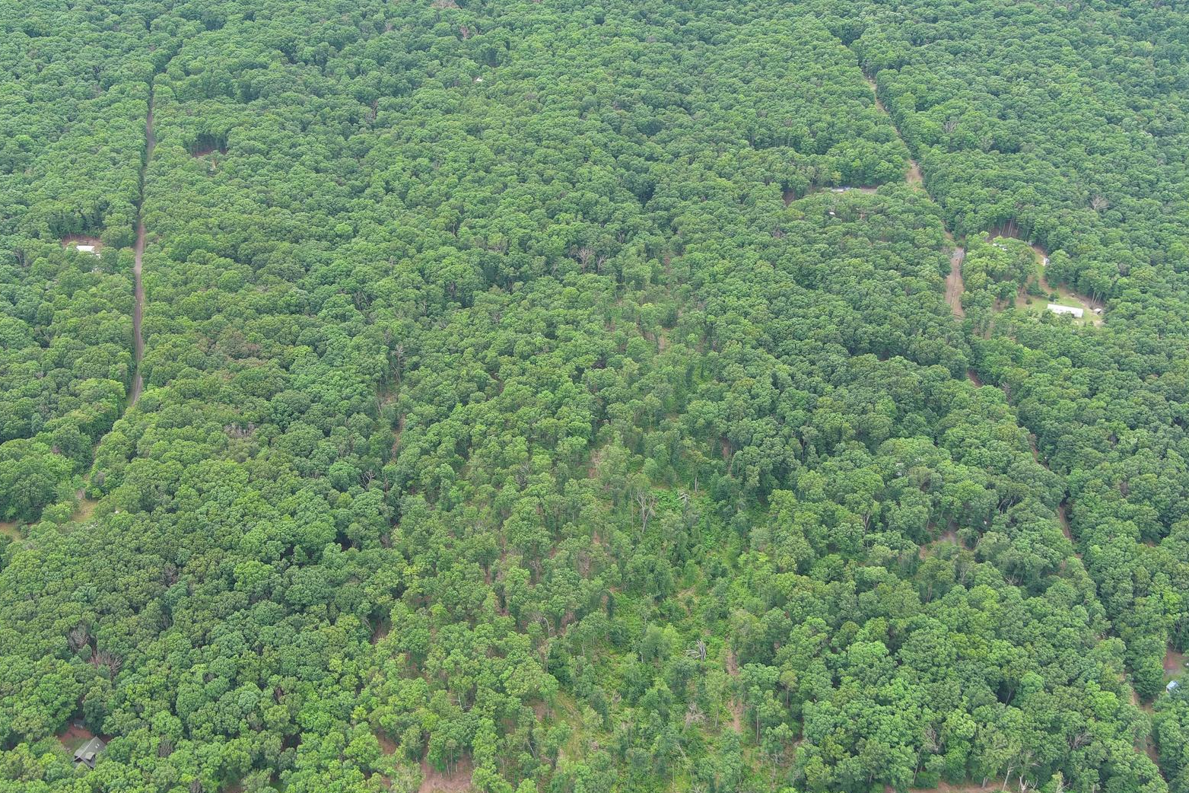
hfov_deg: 50.6
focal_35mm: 38
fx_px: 1255
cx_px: 536
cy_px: 324
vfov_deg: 35.0
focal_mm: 10.57
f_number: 2.8
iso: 100
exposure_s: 1/158
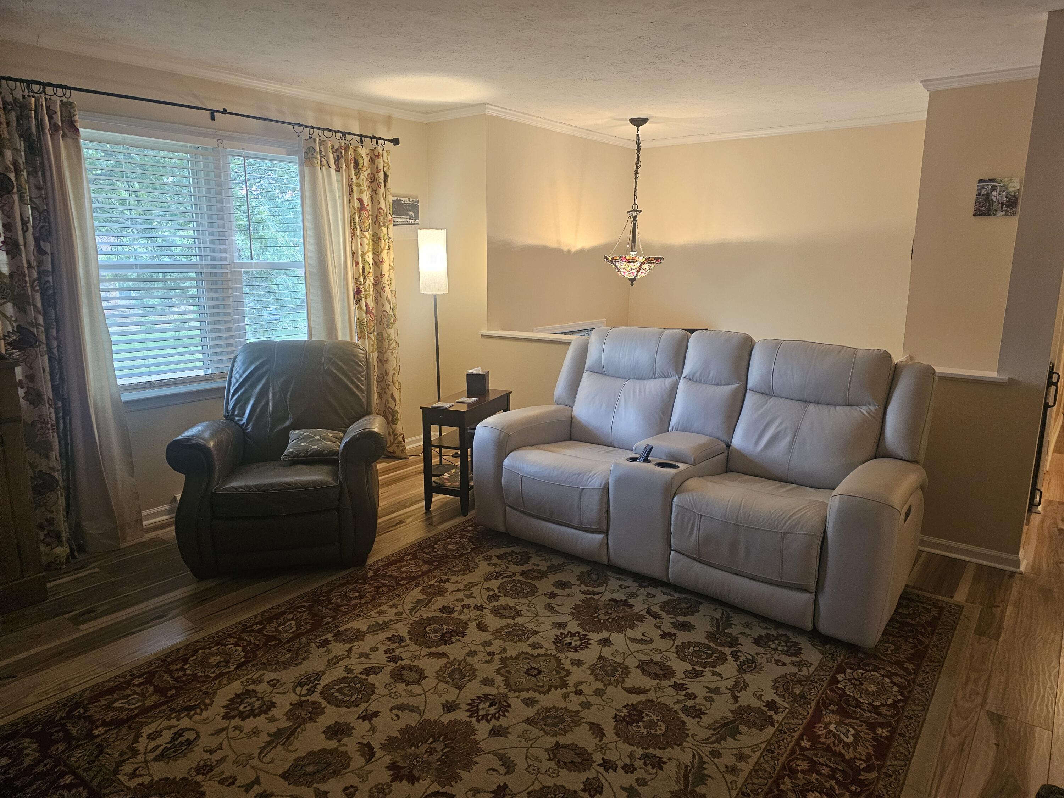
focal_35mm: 23
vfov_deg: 58.9
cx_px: 532
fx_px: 707
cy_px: 399
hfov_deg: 73.9
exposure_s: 1/100
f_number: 1.7
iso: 500
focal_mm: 6.3
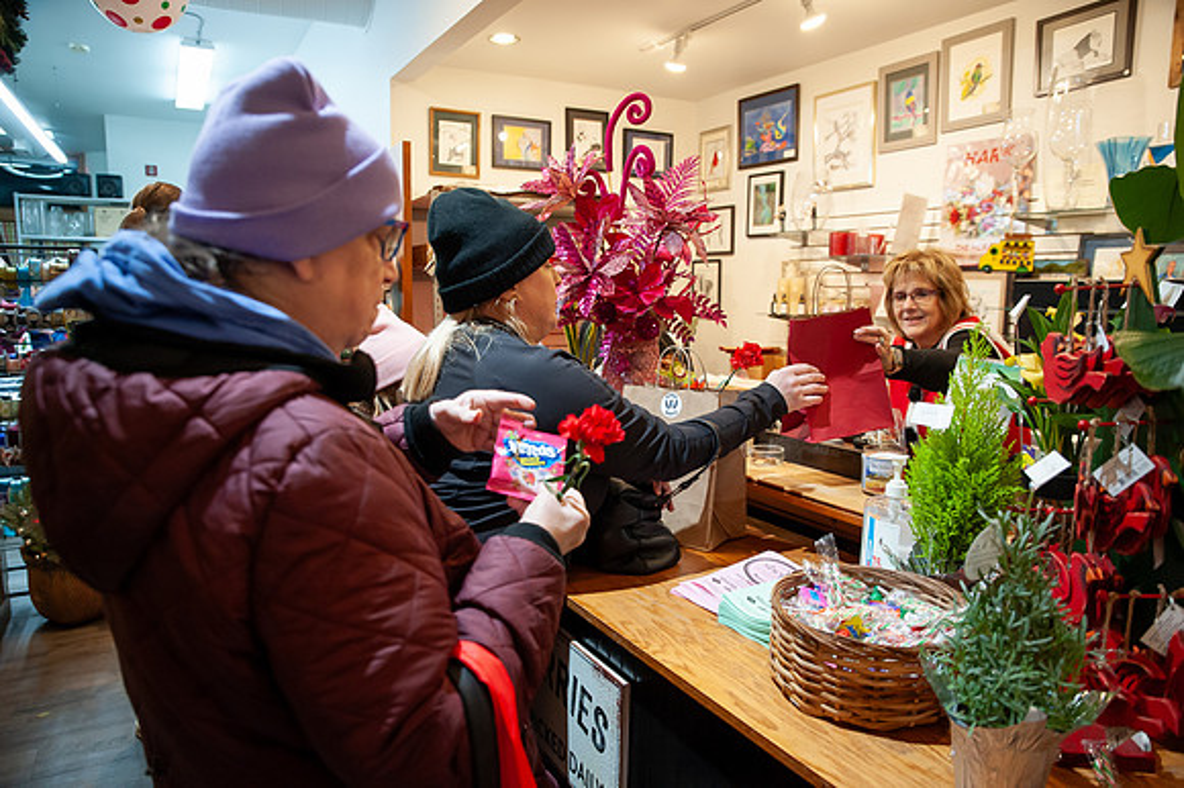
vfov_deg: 53.1
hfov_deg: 73.8
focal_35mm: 24
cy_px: 394
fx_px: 789
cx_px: 592
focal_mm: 24
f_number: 3.5
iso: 1600
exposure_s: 1/125
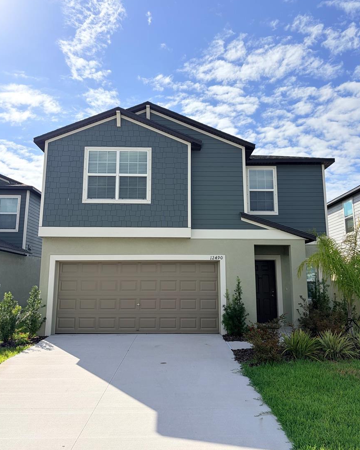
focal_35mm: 28
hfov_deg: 51.5
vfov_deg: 62.2
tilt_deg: +11.3
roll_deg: -0.1
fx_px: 373
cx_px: 181
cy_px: 215
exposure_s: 1/3623
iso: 50
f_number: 1.6
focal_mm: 5.96
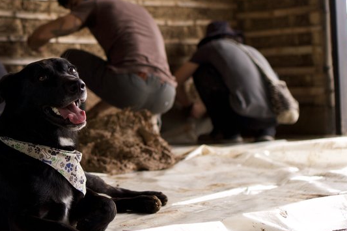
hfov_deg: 25.5
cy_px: 84
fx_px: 759
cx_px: 102
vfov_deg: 17.3
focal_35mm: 79
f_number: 2.5
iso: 100
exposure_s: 1/320
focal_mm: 35
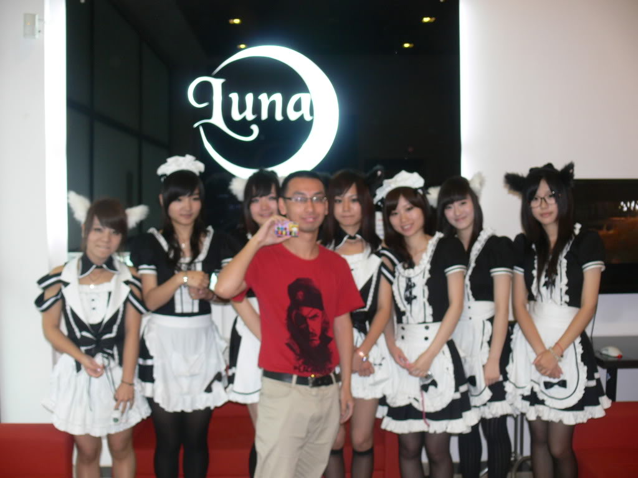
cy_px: 239
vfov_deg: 40.7
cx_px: 319
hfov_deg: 52.6
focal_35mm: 35
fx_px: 645
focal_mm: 7.4
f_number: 2.8
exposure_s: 1/30
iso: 100
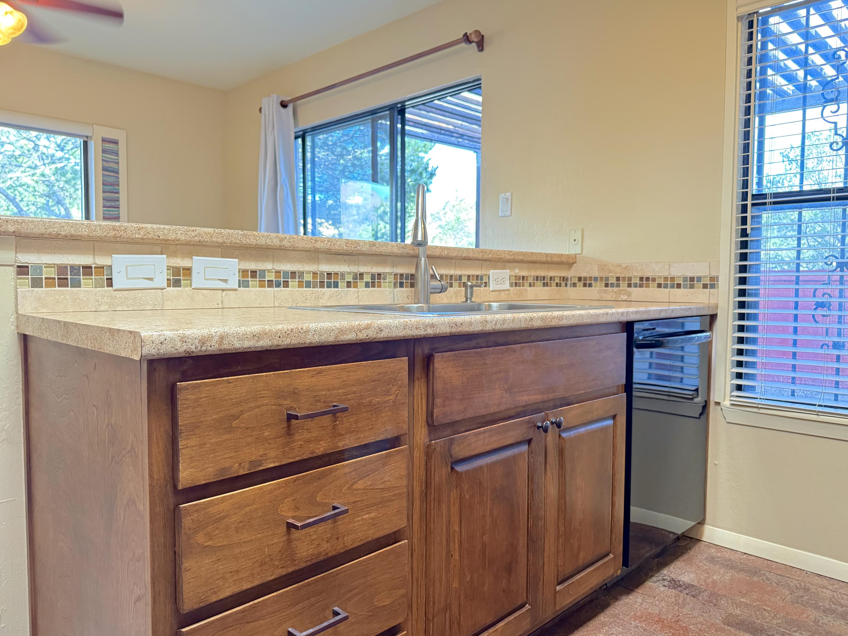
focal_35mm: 25
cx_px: 410
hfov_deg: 69.4
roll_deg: -1.4
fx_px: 612
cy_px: 316
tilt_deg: -3.9
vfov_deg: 54.9
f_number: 1.78
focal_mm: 6.76
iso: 500
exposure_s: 1/60
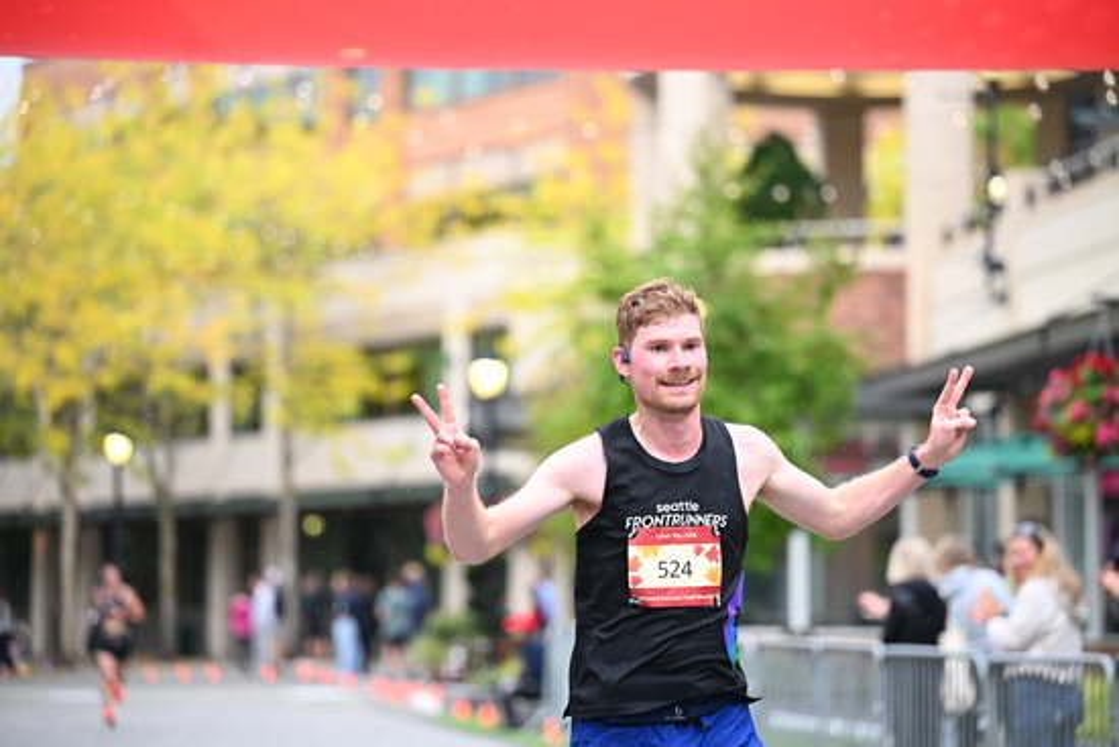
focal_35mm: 125
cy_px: 374
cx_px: 560
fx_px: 3886
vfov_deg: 11.0
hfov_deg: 16.4
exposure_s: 1/1250
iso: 1250
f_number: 2.8
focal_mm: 125
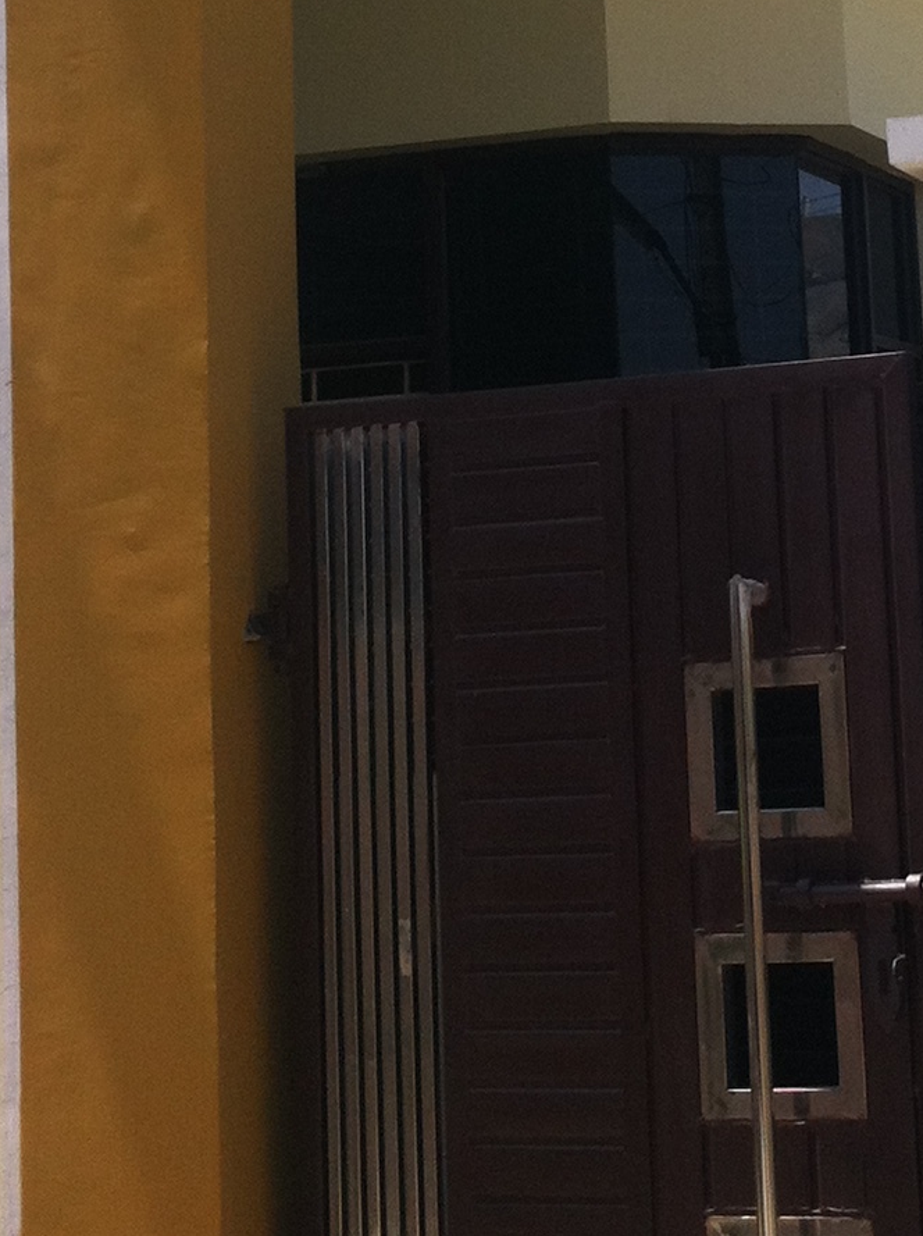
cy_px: 29
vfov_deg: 18.8
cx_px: 863
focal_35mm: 102
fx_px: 3636
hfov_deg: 14.3
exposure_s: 1/943
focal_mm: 3.85
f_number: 2.8
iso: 80
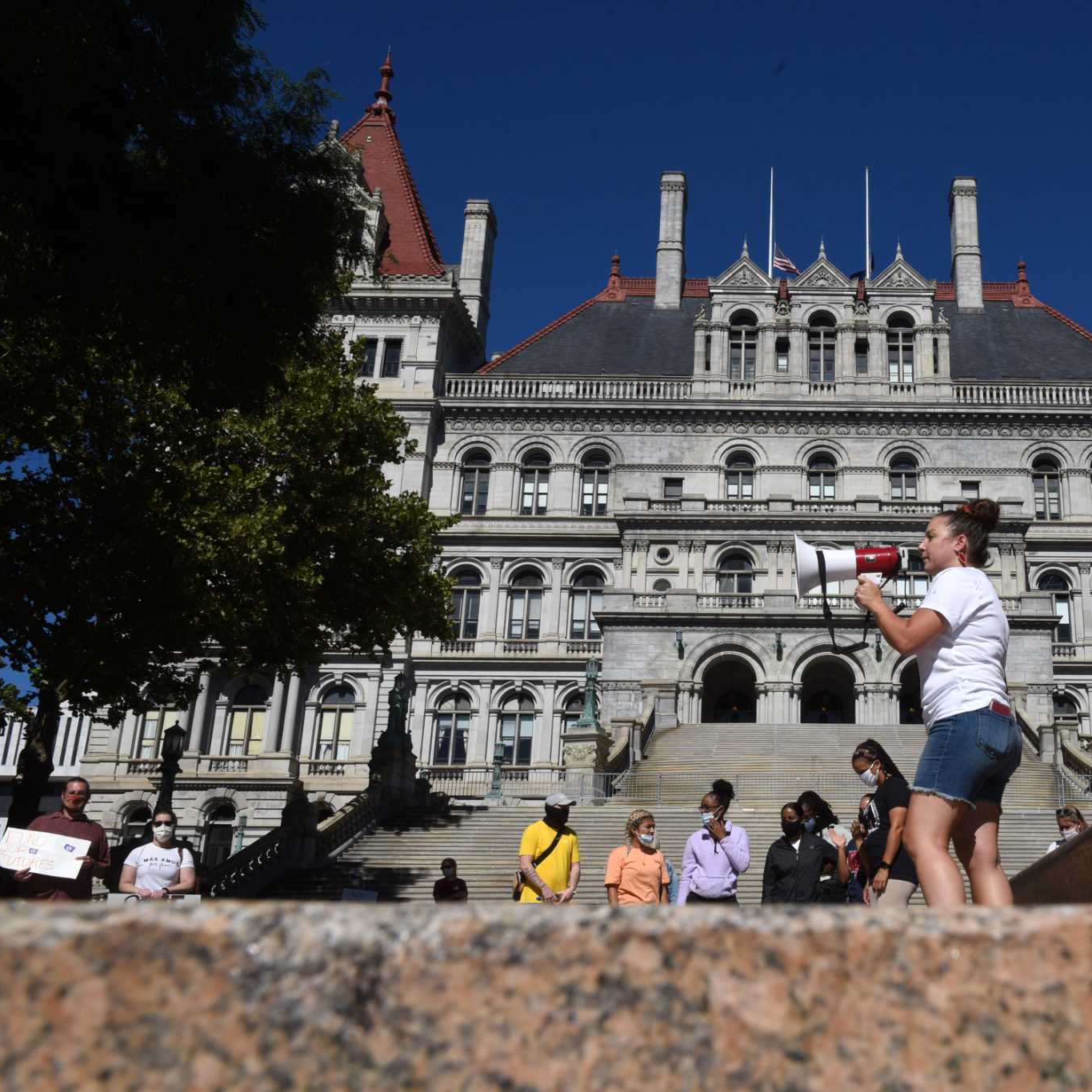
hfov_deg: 43.6
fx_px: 1321
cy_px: 546
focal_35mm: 37
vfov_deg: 44.9
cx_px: 810
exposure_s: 1/640
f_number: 18
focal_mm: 29
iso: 400
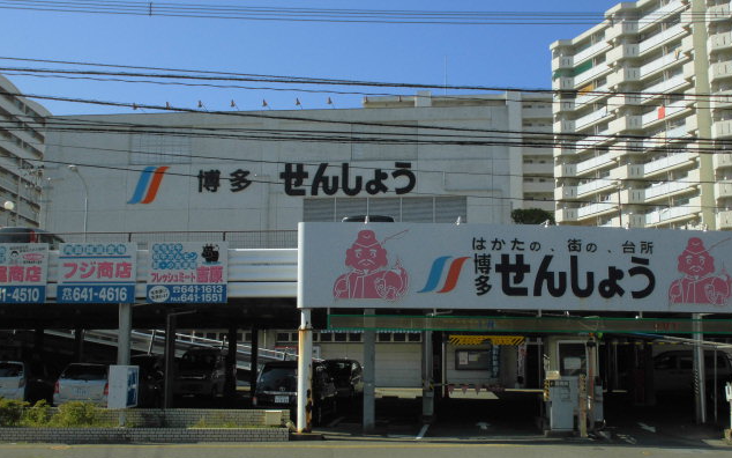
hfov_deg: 43.5
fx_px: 918
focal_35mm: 46
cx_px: 367
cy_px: 231
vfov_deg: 28.0
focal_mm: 7.8
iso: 100
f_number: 4.5
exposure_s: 1/640
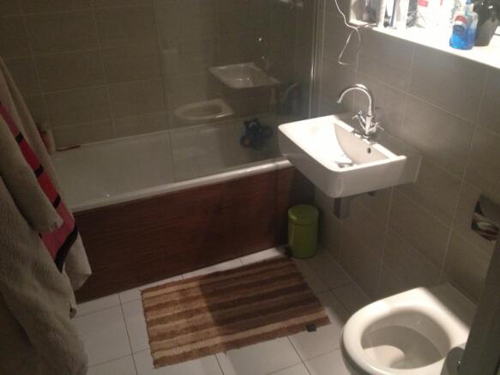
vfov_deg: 40.7
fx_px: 505
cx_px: 250
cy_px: 188
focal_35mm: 35
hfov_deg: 52.6
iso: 320
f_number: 2.4
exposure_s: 1/20
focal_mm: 4.28
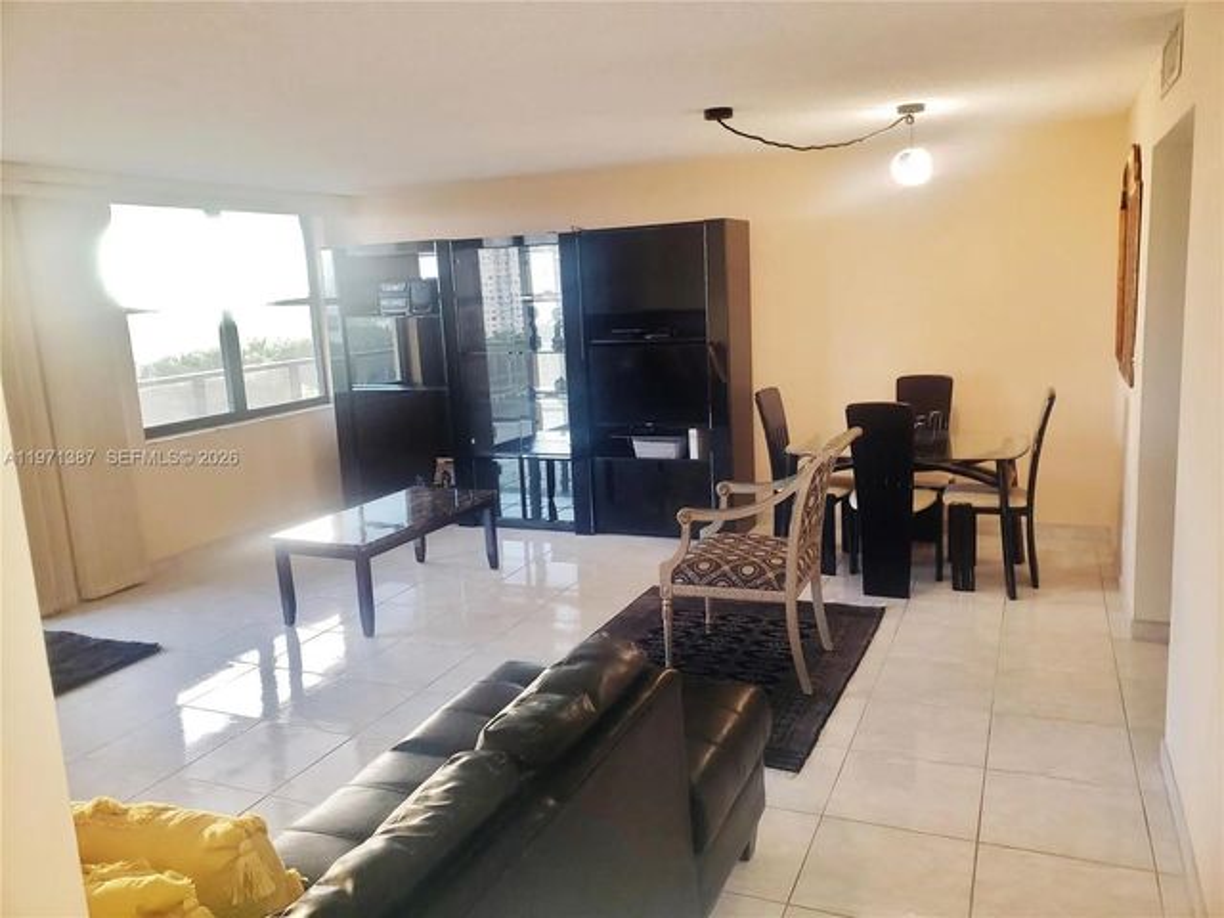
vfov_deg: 53.1
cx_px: 612
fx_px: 919
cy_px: 459
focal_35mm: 26
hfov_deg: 67.3
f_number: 2.4
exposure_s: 1/20
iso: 125
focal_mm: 4.3
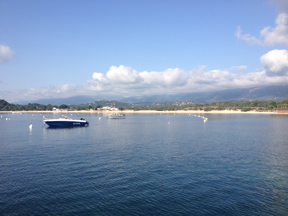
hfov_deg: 52.6
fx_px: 291
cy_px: 108
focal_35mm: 35
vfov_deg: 40.7
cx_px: 144
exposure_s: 1/1672
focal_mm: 4.28
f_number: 2.4
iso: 64
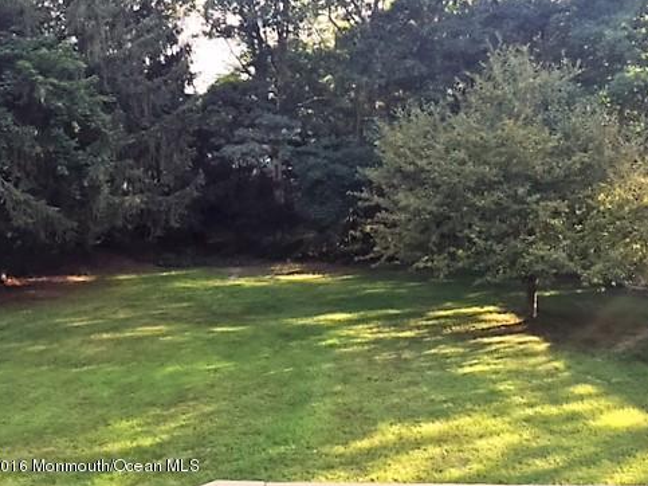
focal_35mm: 36
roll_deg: +0.7
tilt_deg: -1.1
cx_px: 372
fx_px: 674
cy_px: 190
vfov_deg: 39.4
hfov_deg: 51.2
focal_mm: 4.15
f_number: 2.2
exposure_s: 1/120
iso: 50
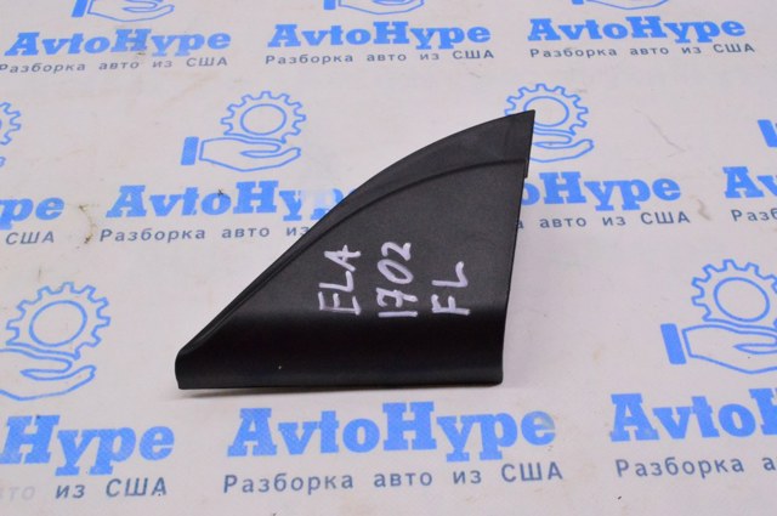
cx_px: 388
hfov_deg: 49.6
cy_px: 258
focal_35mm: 39
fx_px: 841
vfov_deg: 34.1
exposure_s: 1/50
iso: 6400
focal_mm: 26
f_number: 25
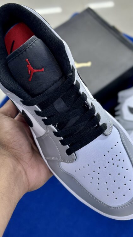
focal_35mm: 65
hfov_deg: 18.5
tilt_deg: -58.8
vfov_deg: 32.3
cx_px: 70
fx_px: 408
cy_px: 107
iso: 100
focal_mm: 6.86
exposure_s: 1/100
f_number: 1.78
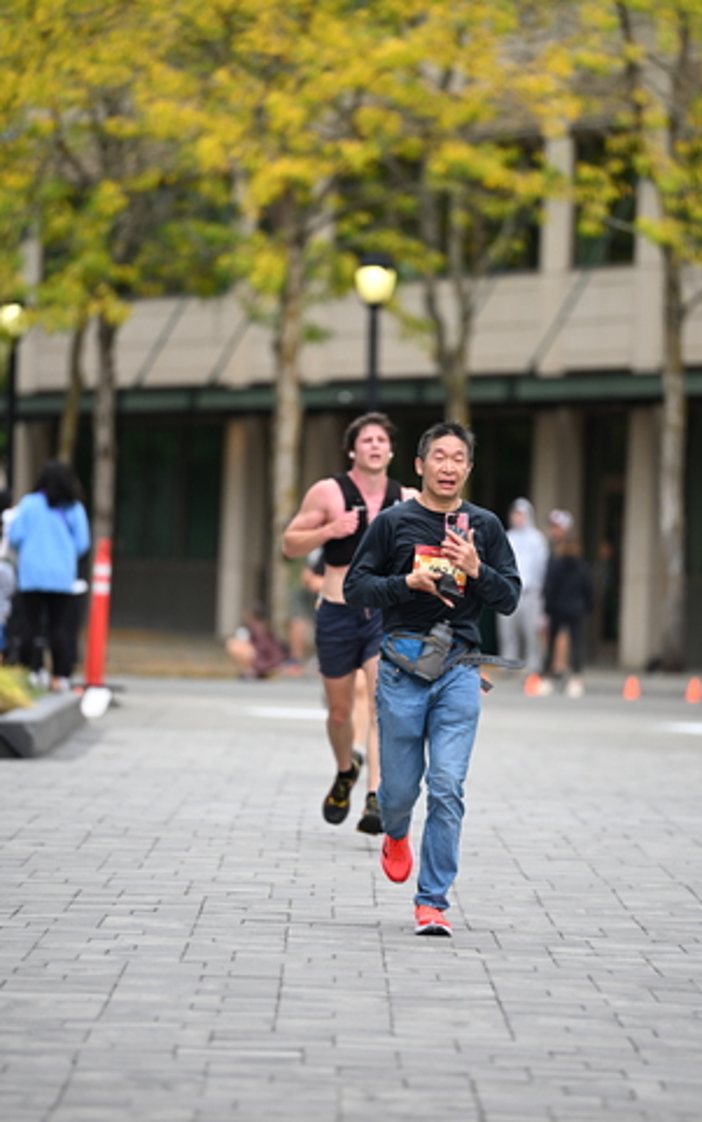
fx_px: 7126
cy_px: 532
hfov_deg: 5.6
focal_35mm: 233
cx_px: 384
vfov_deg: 9.0
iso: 640
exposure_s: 1/2000
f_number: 2.8
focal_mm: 200
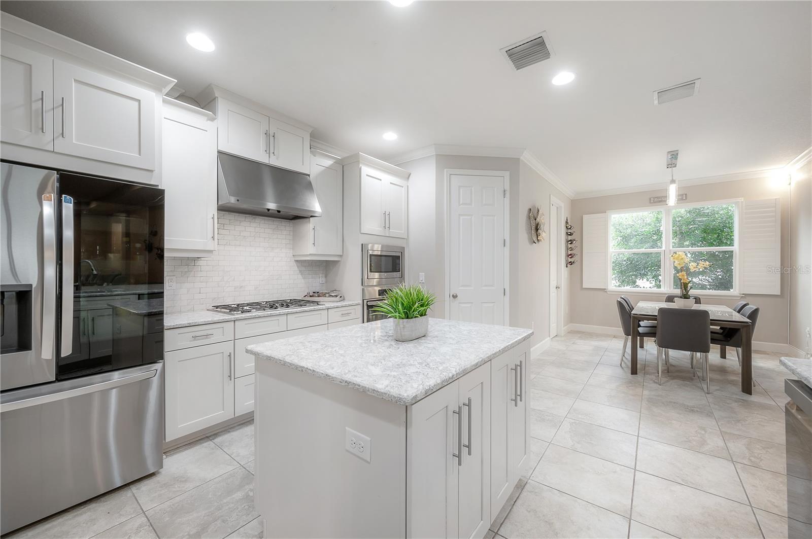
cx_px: 406
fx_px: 315
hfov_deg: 104.3
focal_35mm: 14
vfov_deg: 81.1
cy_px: 270
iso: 320
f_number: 9
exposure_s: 1/20
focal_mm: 14
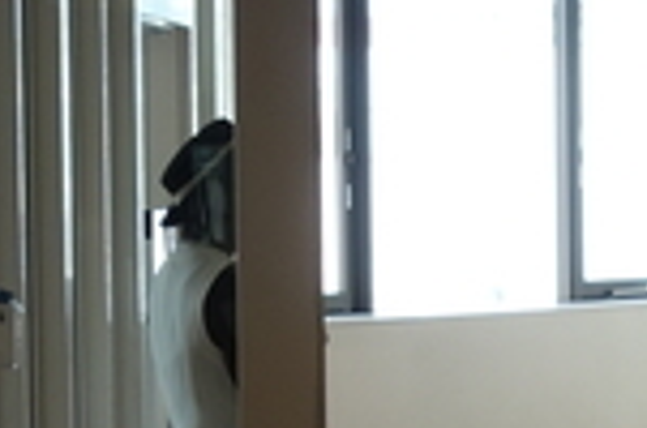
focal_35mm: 223
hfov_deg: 9.2
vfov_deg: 6.1
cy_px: 368
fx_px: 3999
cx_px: 536
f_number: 2.8
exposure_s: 1/100
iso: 125
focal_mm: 10.4
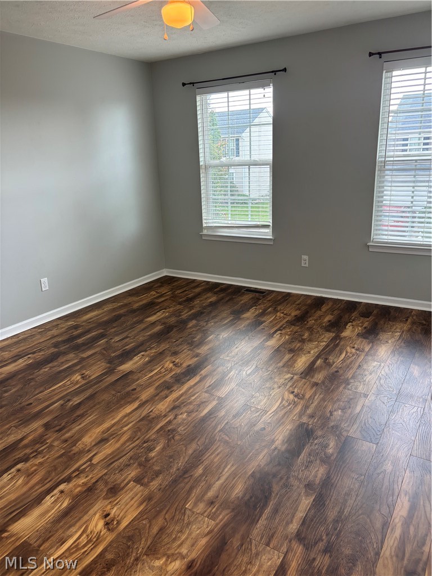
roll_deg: +1.5
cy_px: 288
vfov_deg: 67.3
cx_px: 216
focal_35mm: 26
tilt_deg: -17.4
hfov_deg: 53.1
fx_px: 433
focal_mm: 5.96
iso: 64
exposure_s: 1/60
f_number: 1.6
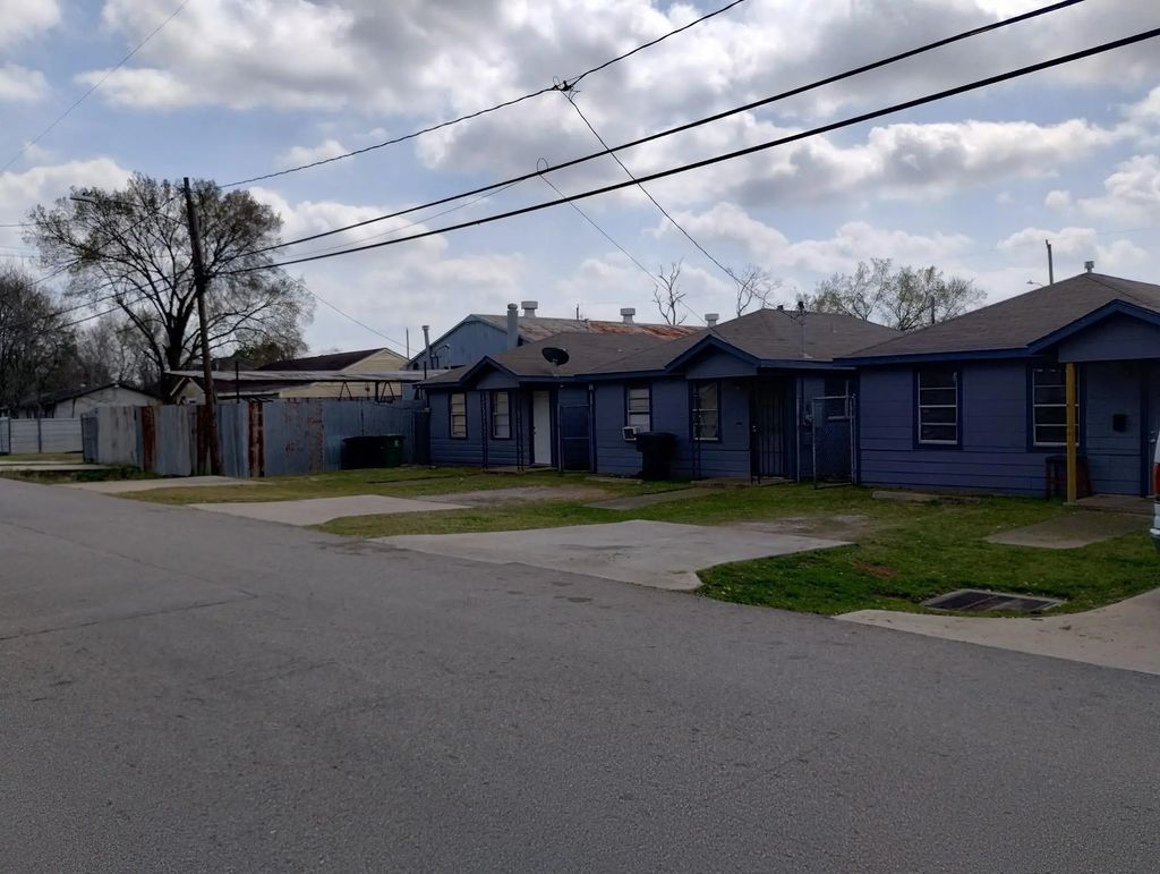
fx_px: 940
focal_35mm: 28
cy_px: 437
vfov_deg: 49.9
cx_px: 580
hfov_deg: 63.4
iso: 100
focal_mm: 4.27
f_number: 1.8
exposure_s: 1/1553
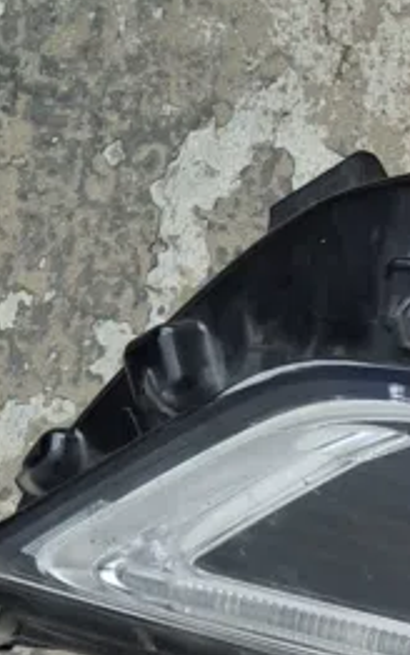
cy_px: 801
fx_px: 2464
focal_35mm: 138
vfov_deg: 14.6
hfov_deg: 8.5
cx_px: 1078
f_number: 1.8
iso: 32
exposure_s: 1/530
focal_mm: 4.69
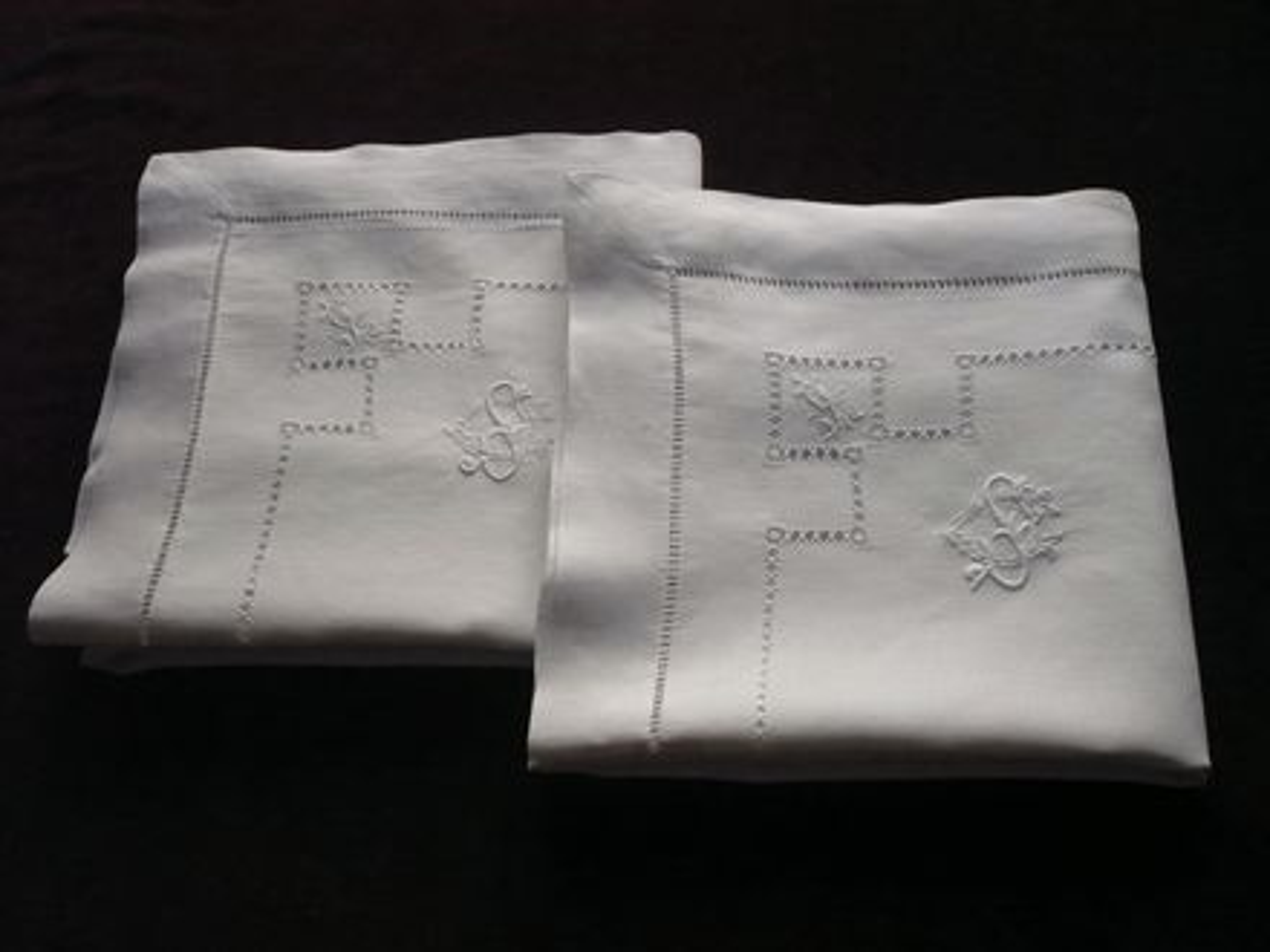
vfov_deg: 40.7
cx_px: 635
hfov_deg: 52.6
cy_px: 476
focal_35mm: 35
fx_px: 1284
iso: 400
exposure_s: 1/640
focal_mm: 5.8
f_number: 2.8
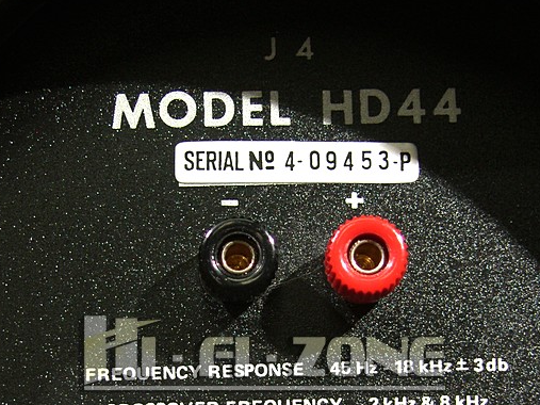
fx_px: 2152
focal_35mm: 138
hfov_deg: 14.3
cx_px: 261
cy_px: 353
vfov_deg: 10.7
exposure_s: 1/60
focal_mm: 18
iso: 50
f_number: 3.2
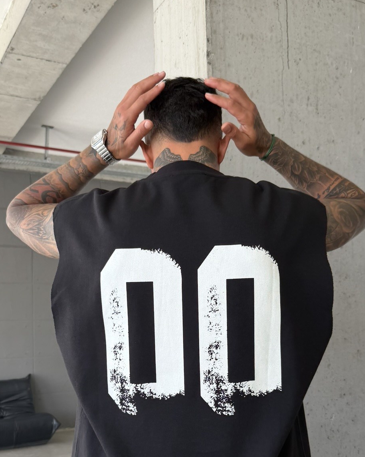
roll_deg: +1.7
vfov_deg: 43.2
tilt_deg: +3.9
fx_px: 567
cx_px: 169
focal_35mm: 42
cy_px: 305
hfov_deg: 35.7
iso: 80
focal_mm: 6.76
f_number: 1.78
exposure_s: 1/121
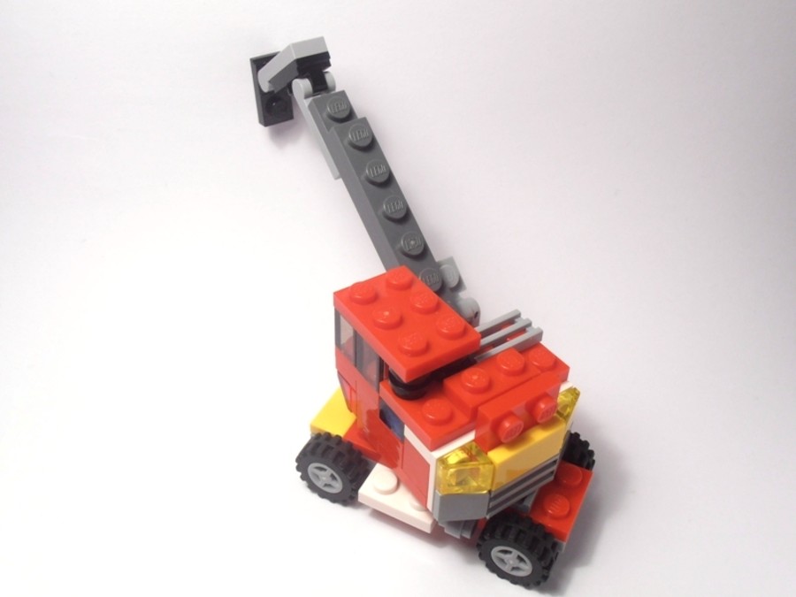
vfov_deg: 38.7
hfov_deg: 50.1
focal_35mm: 37
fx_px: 851
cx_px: 398
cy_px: 298
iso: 80
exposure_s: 1/60
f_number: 3.9
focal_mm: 6.61
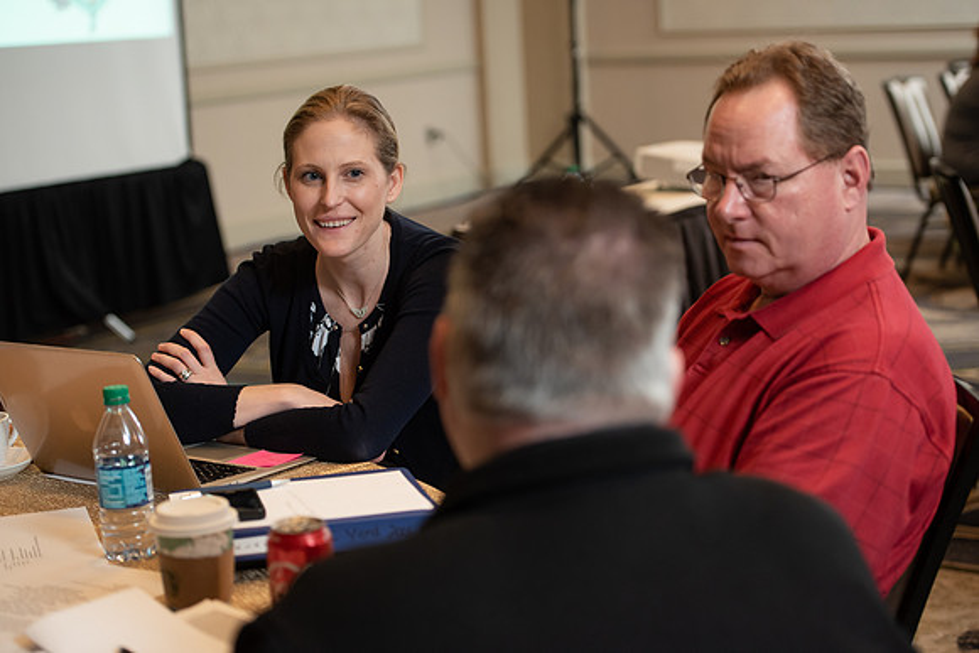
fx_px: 1904
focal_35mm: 70
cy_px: 326
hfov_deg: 28.8
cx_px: 490
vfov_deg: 19.5
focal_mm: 70
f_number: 3.5
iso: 1600
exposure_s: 1/200
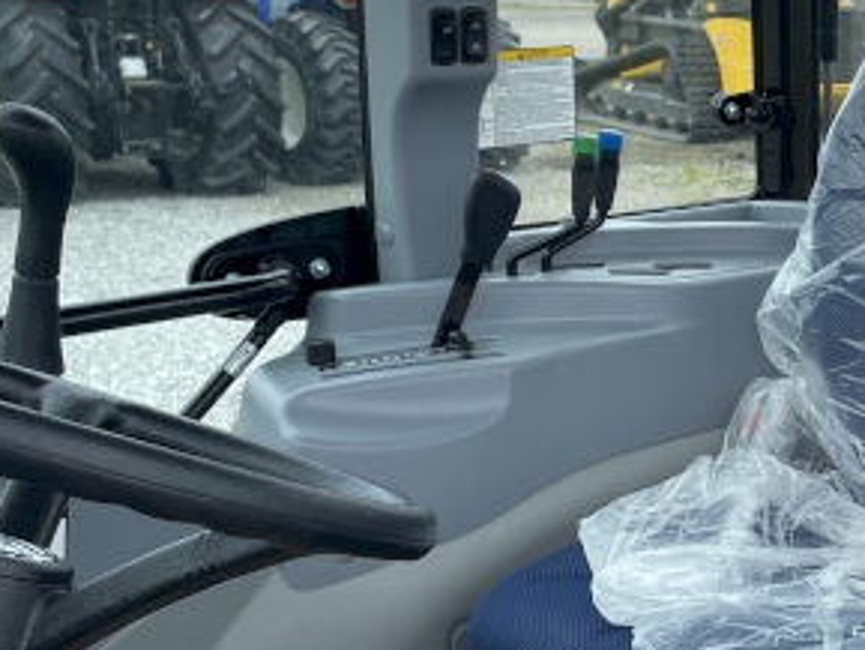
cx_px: 946
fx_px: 1800
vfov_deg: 20.4
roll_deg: -0.9
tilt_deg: -17.7
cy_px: 437
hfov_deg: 25.2
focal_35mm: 72
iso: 32
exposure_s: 1/818
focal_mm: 4.2
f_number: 1.6
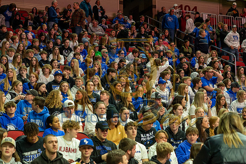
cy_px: 82
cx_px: 123
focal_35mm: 85
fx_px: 580
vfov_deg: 16.1
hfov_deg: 23.9
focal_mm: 85
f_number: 4.5
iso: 2500
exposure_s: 1/250
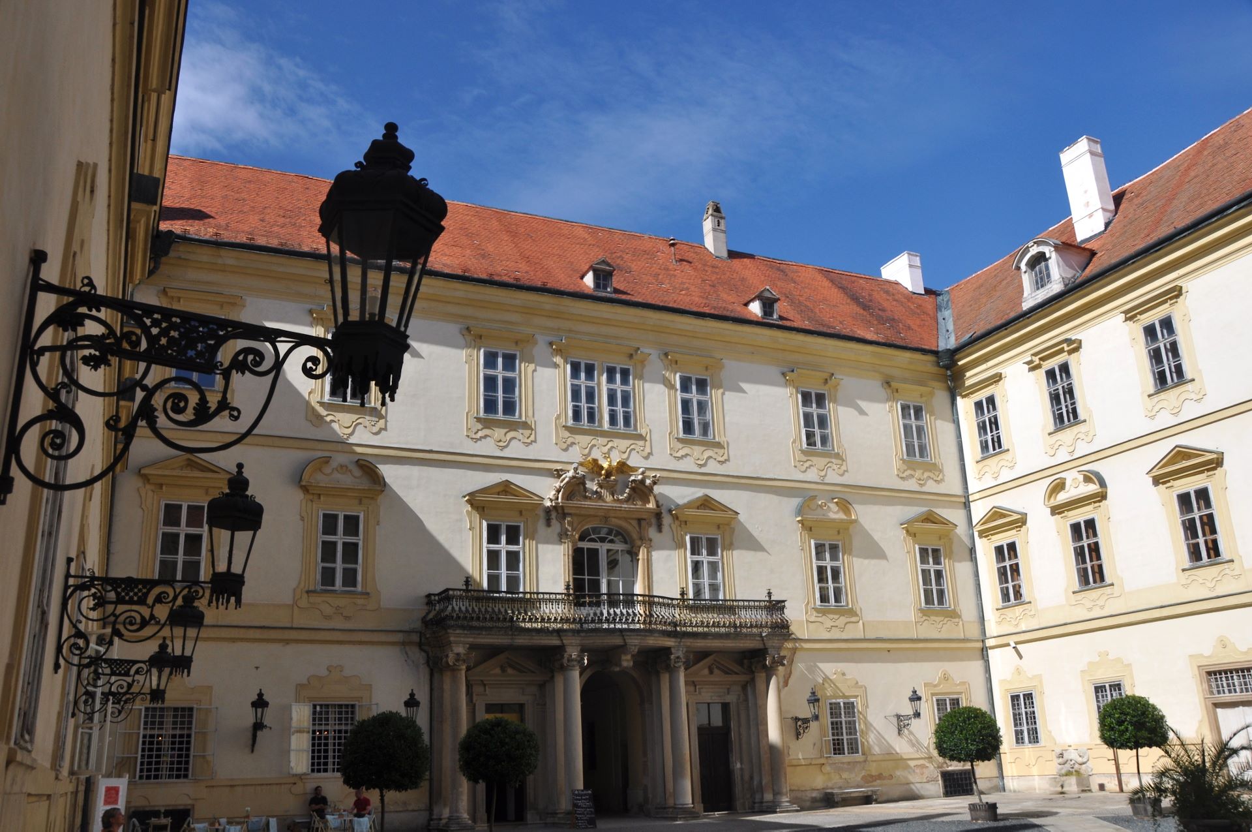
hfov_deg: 62.0
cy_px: 416
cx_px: 626
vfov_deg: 43.5
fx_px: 1042
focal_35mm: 30
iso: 250
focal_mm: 20
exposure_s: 1/125
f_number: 11
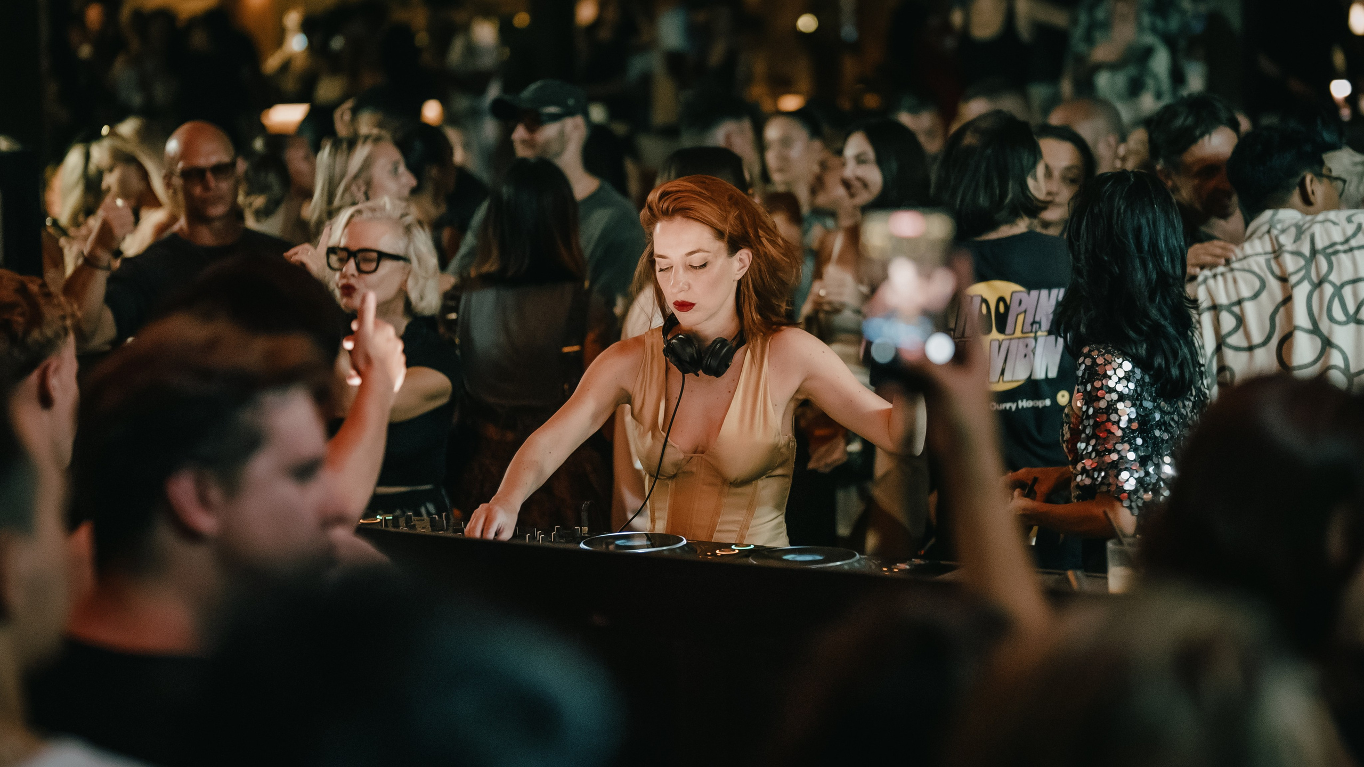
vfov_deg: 16.2
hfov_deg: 28.4
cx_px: 727
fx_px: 2698
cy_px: 331
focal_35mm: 75
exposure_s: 1/125
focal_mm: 50
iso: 4000
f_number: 1.2
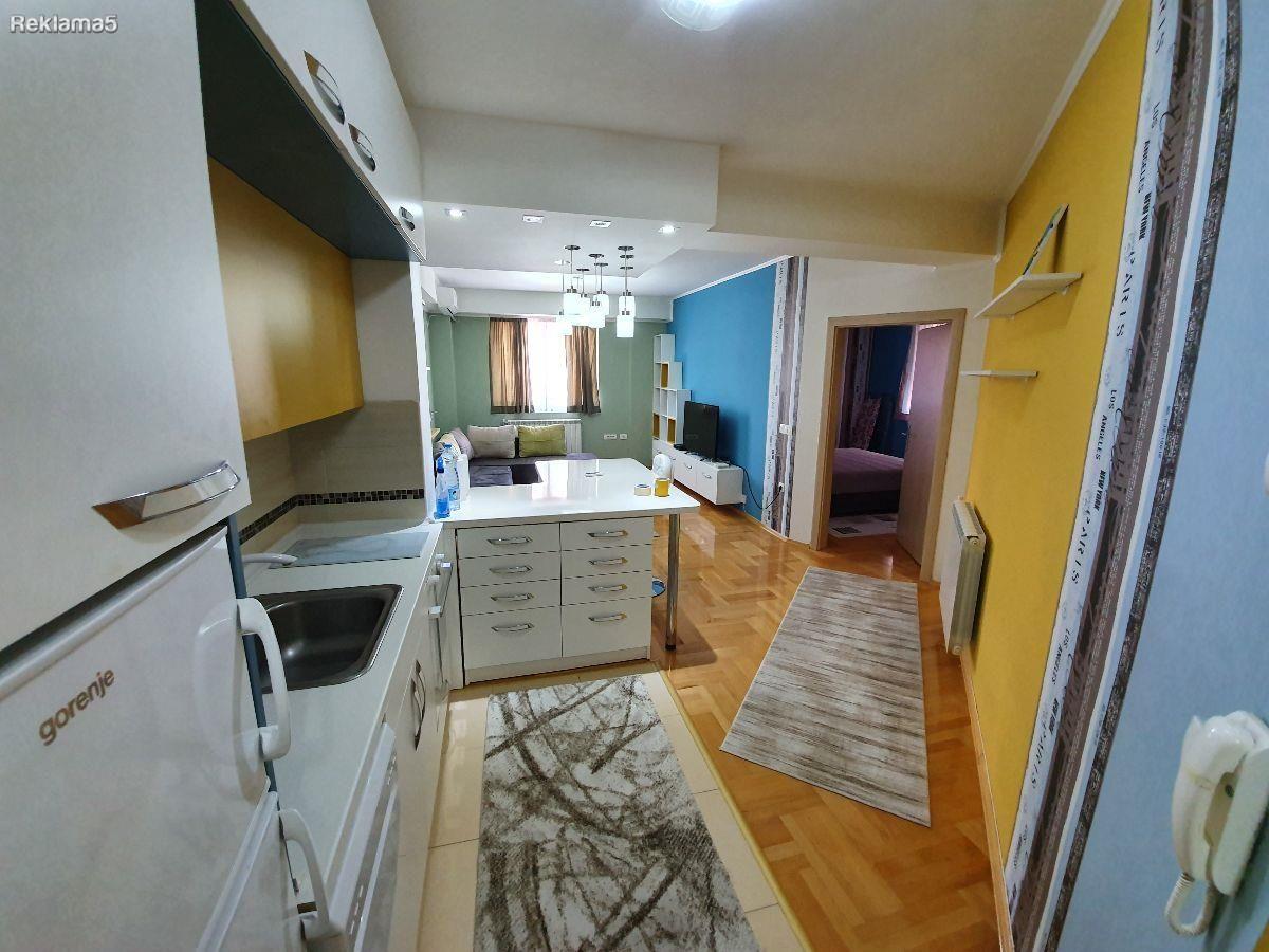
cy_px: 476
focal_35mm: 13
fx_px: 477
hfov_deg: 106.2
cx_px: 634
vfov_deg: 89.9
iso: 400
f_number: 2.2
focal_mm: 1.8
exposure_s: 1/33
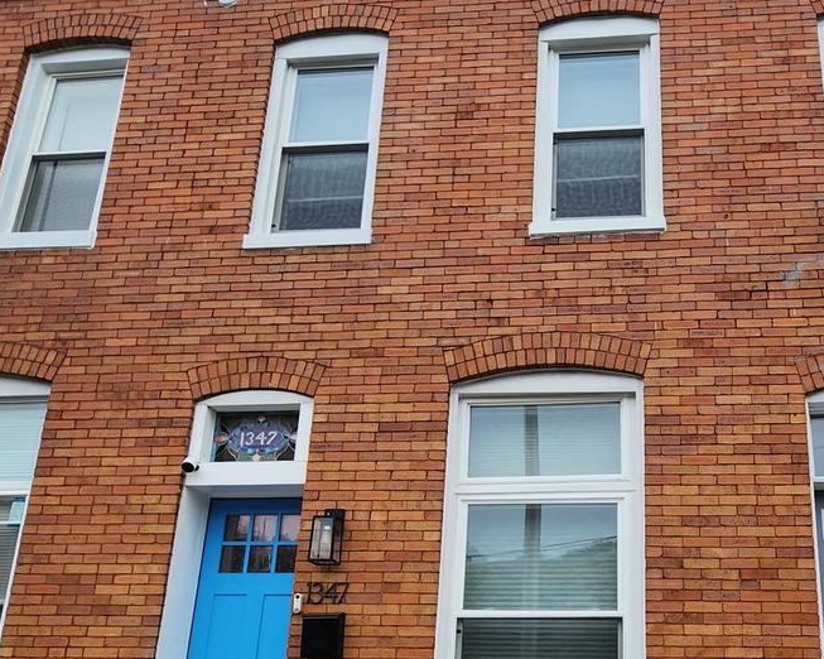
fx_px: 683
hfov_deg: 60.5
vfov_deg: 49.4
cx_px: 562
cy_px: 497
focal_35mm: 28
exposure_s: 1/462
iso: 50
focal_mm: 2.2
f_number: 2.2
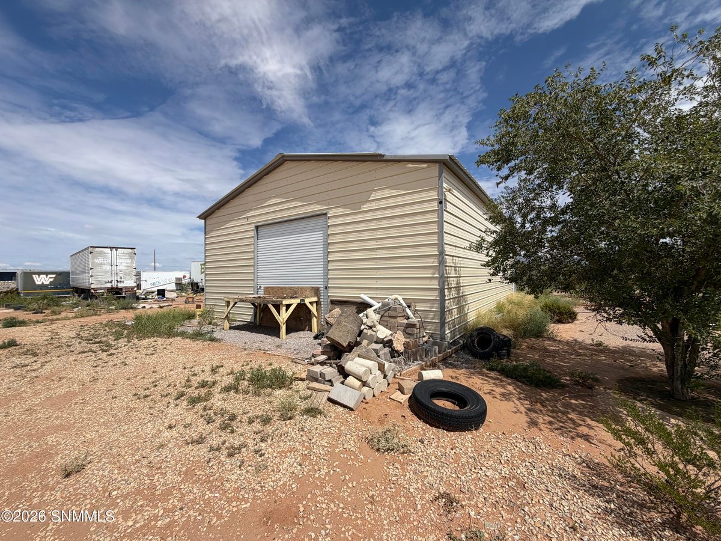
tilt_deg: +1.6
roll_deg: +1.3
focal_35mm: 14
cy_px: 270
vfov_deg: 85.7
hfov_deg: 102.1
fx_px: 292
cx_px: 360
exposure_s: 1/1613
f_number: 2.2
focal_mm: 2.22
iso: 20
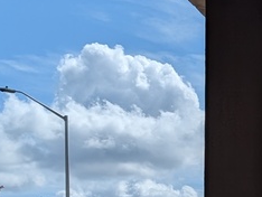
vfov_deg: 9.8
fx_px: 1114
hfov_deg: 11.7
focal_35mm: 147
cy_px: 312
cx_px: 567
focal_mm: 6.9
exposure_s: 1/2833
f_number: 1.68
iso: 22
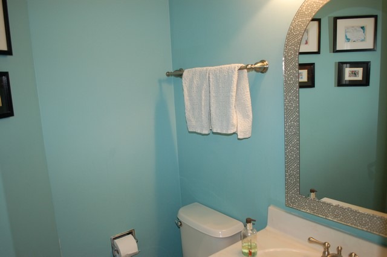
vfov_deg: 47.9
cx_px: 194
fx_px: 290
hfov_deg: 67.4
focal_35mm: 27
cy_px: 128
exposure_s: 1/60
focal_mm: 18
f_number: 3.8
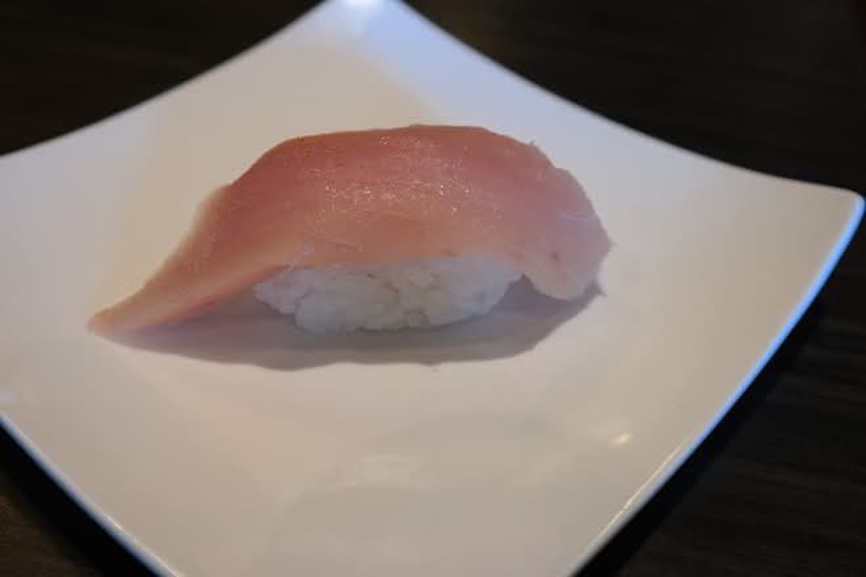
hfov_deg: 50.7
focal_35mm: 38
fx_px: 914
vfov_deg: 35.1
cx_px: 433
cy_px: 288
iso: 200
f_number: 4
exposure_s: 1/50
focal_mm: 25
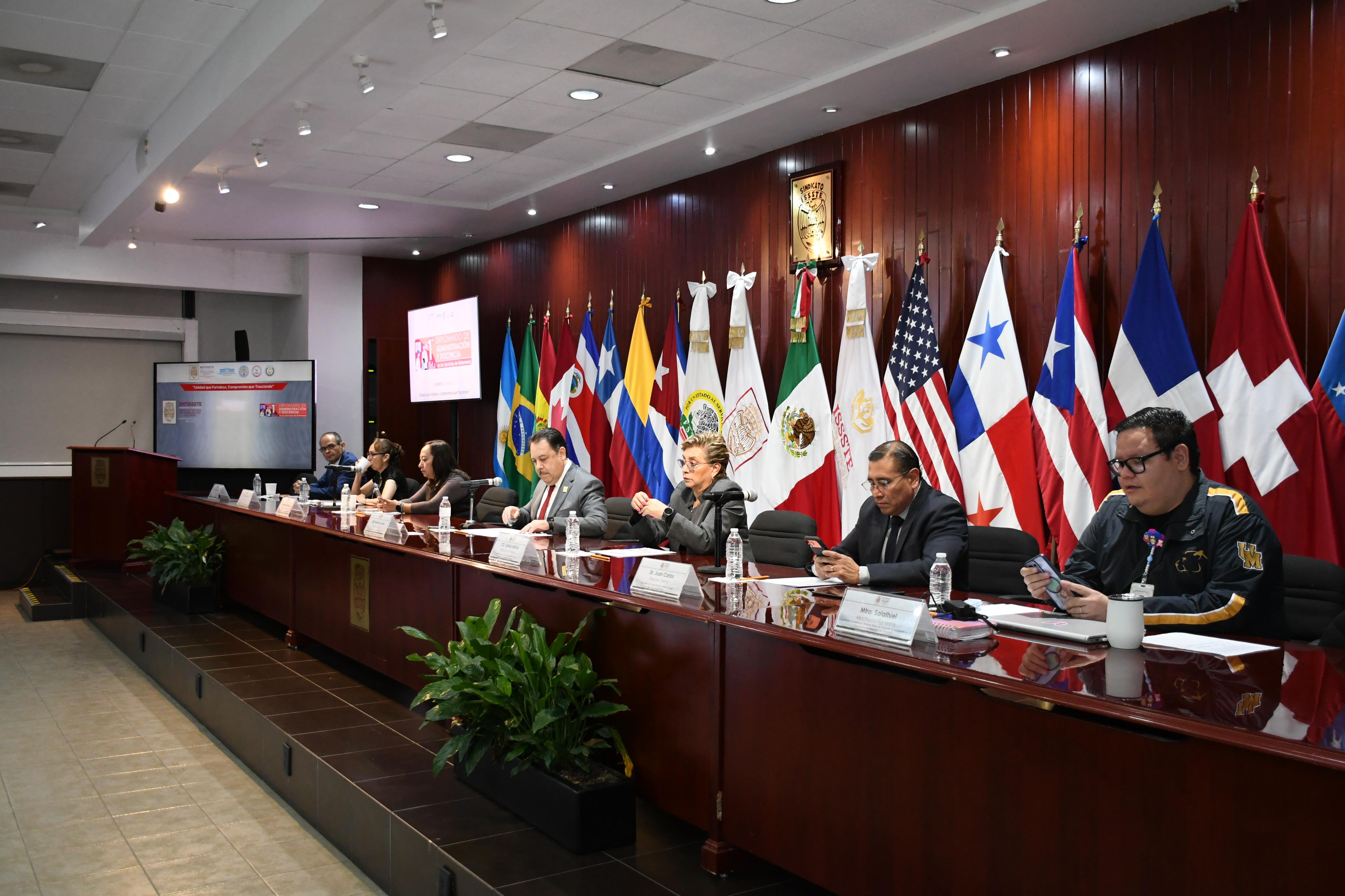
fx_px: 1233
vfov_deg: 40.0
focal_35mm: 33
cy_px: 448
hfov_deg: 57.2
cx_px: 672
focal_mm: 22
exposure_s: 1/100
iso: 2000
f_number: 3.5
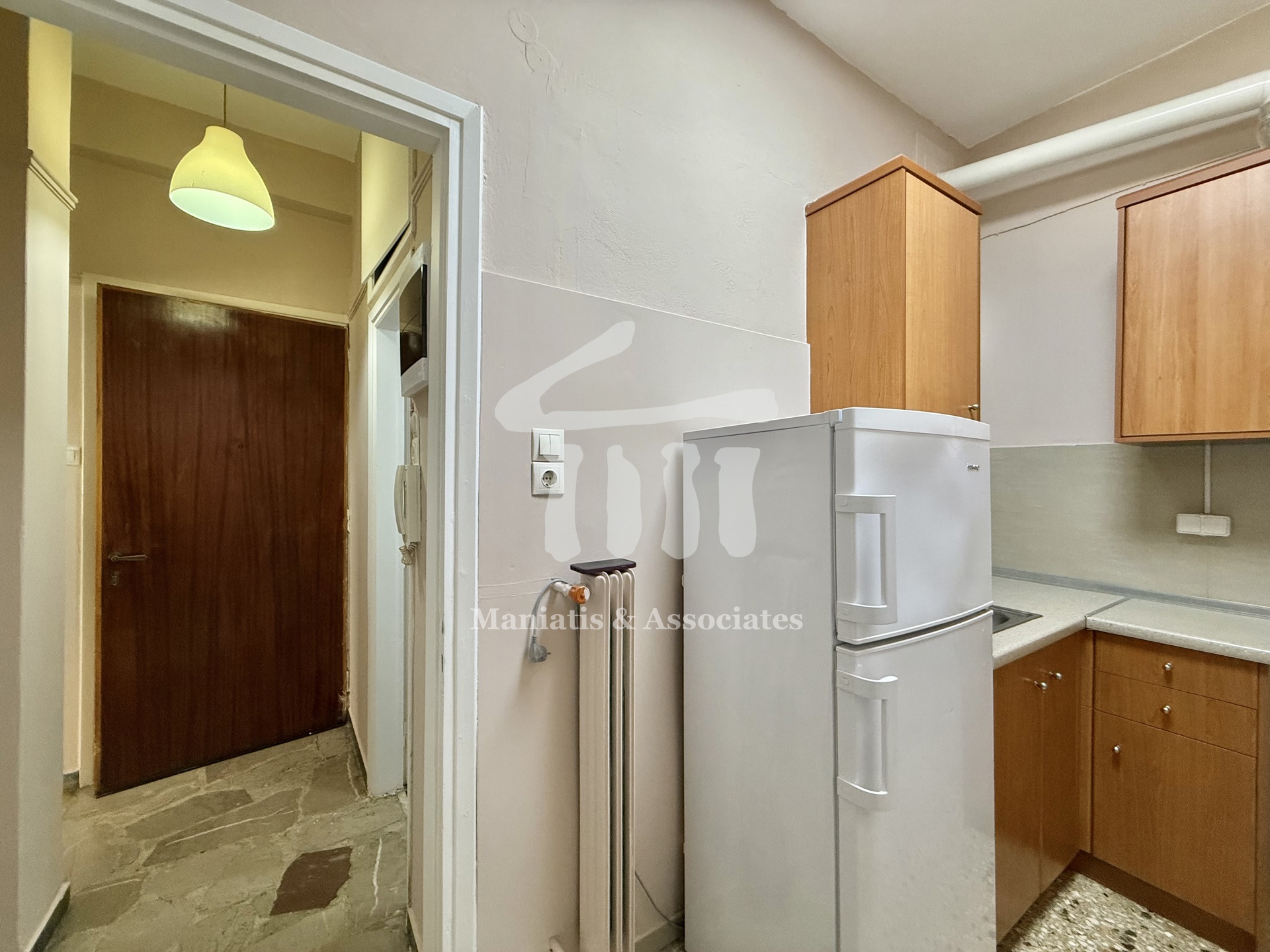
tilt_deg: -0.6
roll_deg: -0.8
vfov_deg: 85.7
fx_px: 514
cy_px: 476
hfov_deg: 102.1
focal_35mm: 14
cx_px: 635
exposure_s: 1/100
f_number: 2.2
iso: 250
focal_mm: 2.22
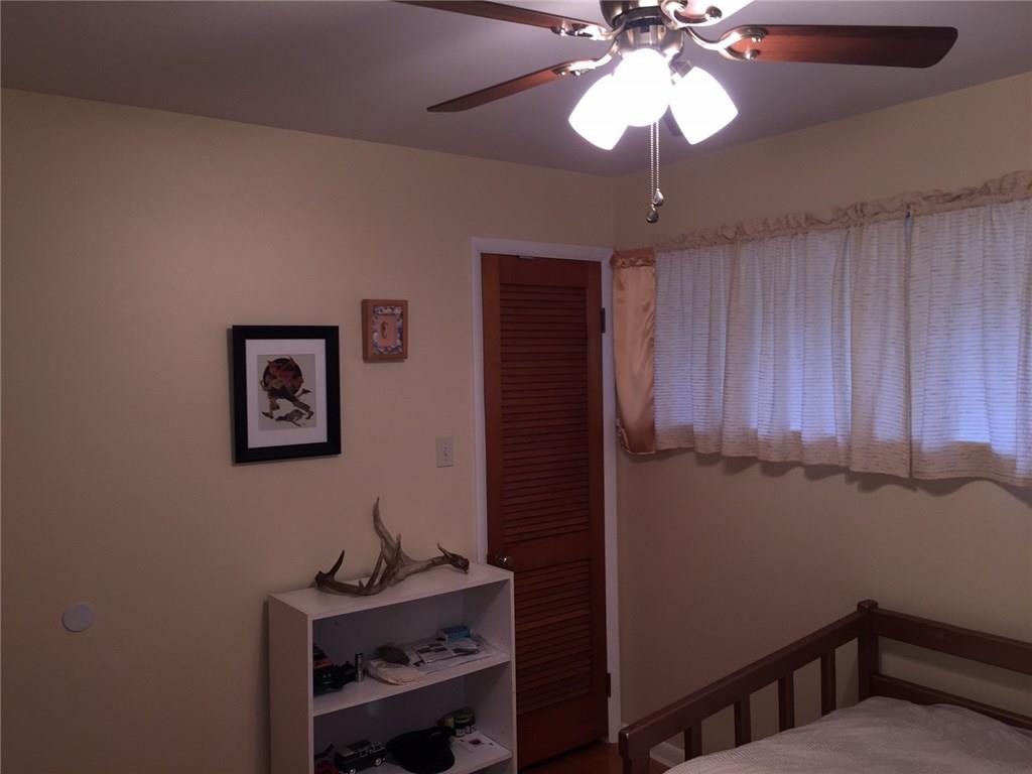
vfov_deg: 48.2
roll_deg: +0.8
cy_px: 387
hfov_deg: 61.7
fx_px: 865
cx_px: 516
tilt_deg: -2.5
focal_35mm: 29
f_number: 2.2
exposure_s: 1/30
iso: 50
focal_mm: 4.15
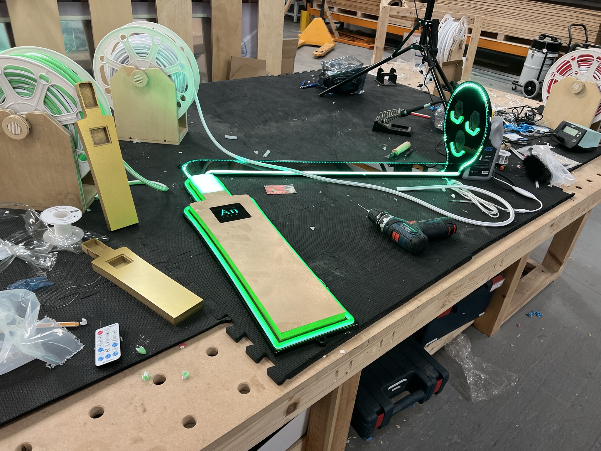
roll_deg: -5.6
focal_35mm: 26
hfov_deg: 67.3
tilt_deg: -31.2
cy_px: 226
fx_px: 451
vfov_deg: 53.1
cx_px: 300
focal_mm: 5.7
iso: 100
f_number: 1.5
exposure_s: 1/101
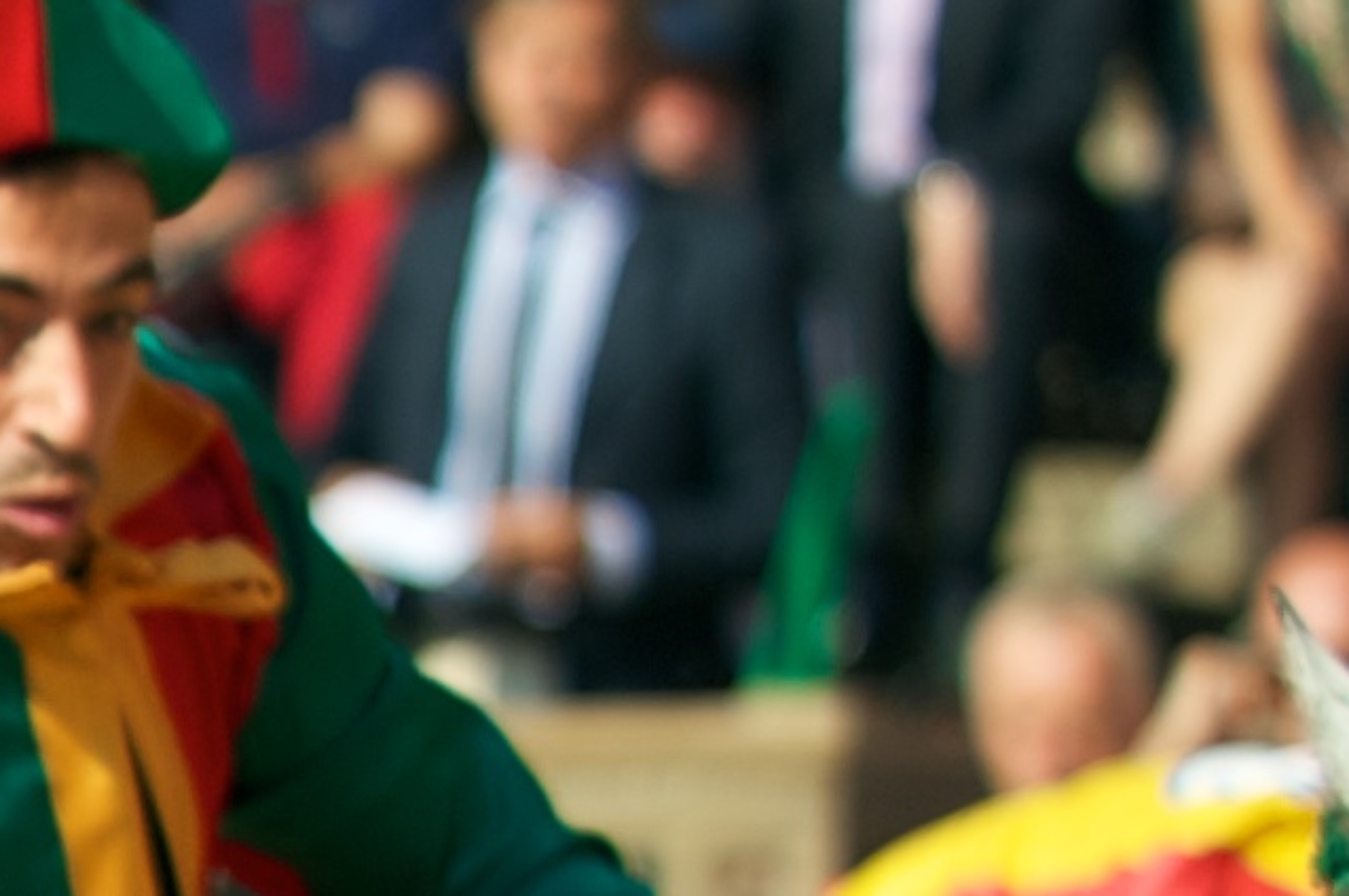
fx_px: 19989
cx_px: -2193
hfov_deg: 3.8
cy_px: 1838
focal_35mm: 534
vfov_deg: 2.6
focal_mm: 80
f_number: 2.8
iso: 200
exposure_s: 1/2500
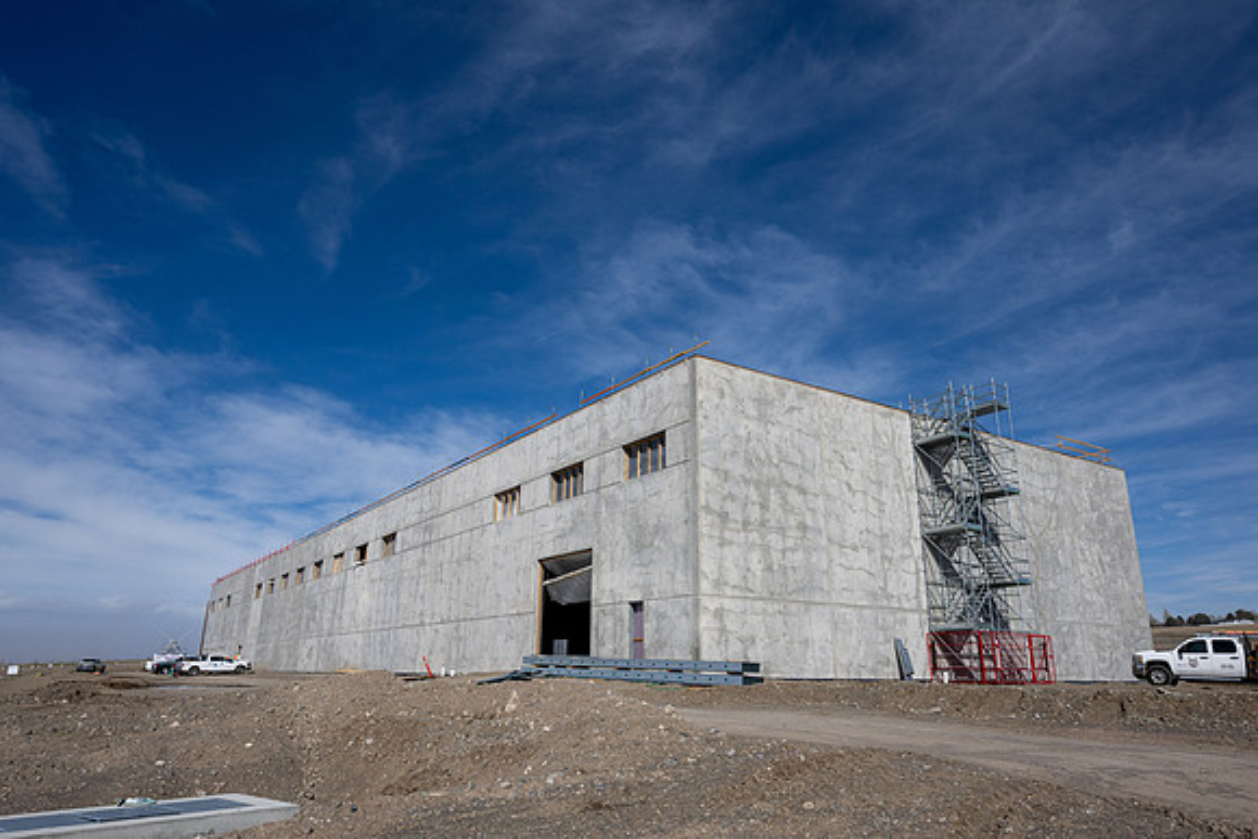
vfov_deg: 55.1
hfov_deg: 76.1
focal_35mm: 23
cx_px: 629
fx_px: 804
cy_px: 420
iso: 250
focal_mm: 23
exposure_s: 1/1600
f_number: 9
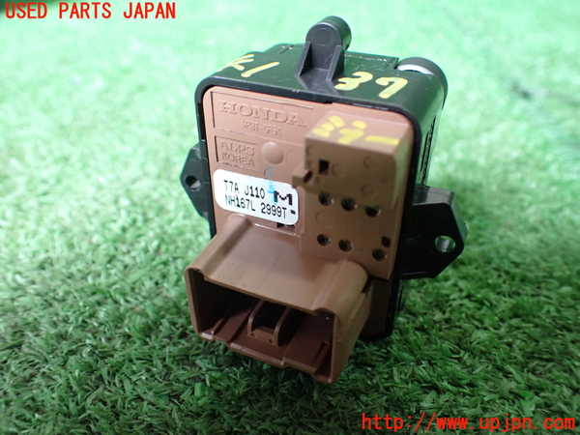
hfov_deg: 60.0
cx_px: 290
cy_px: 218
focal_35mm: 30
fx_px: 503
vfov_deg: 46.8
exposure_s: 1/50
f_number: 2.3
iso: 800
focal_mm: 5.4
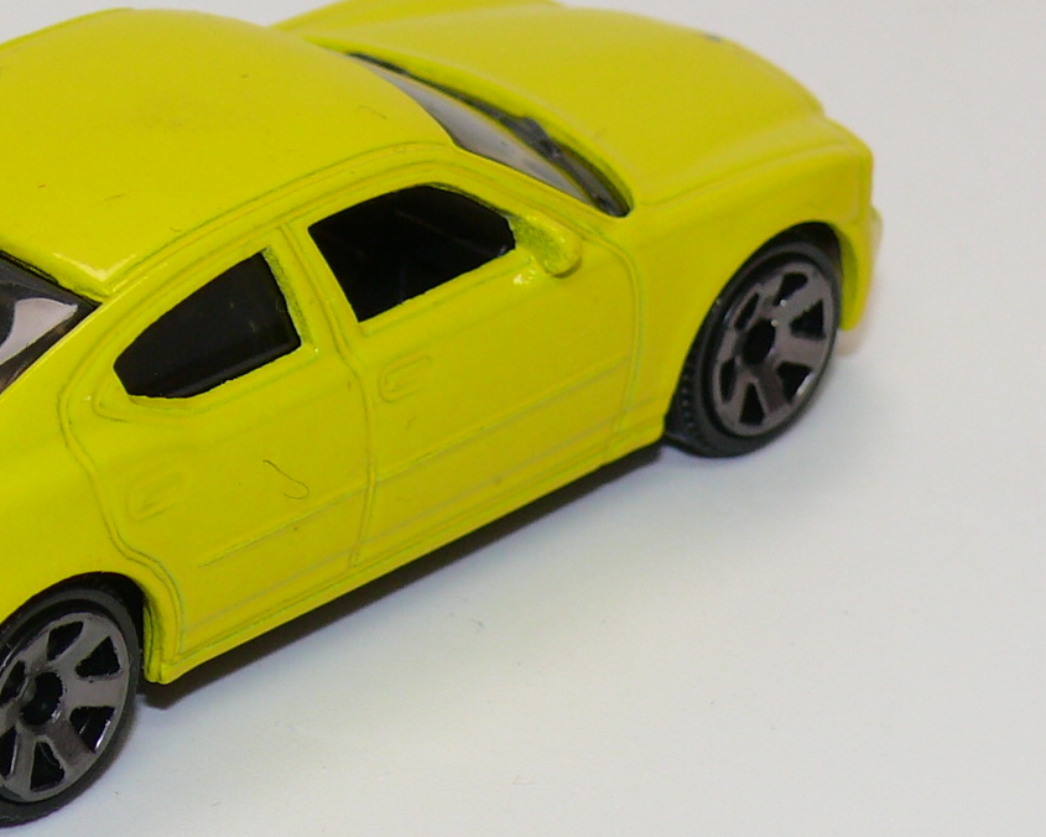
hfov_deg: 9.9
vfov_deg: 8.0
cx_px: 182
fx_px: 6006
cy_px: 331
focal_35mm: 194
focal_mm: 13.7
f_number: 4
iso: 100
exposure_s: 1/40
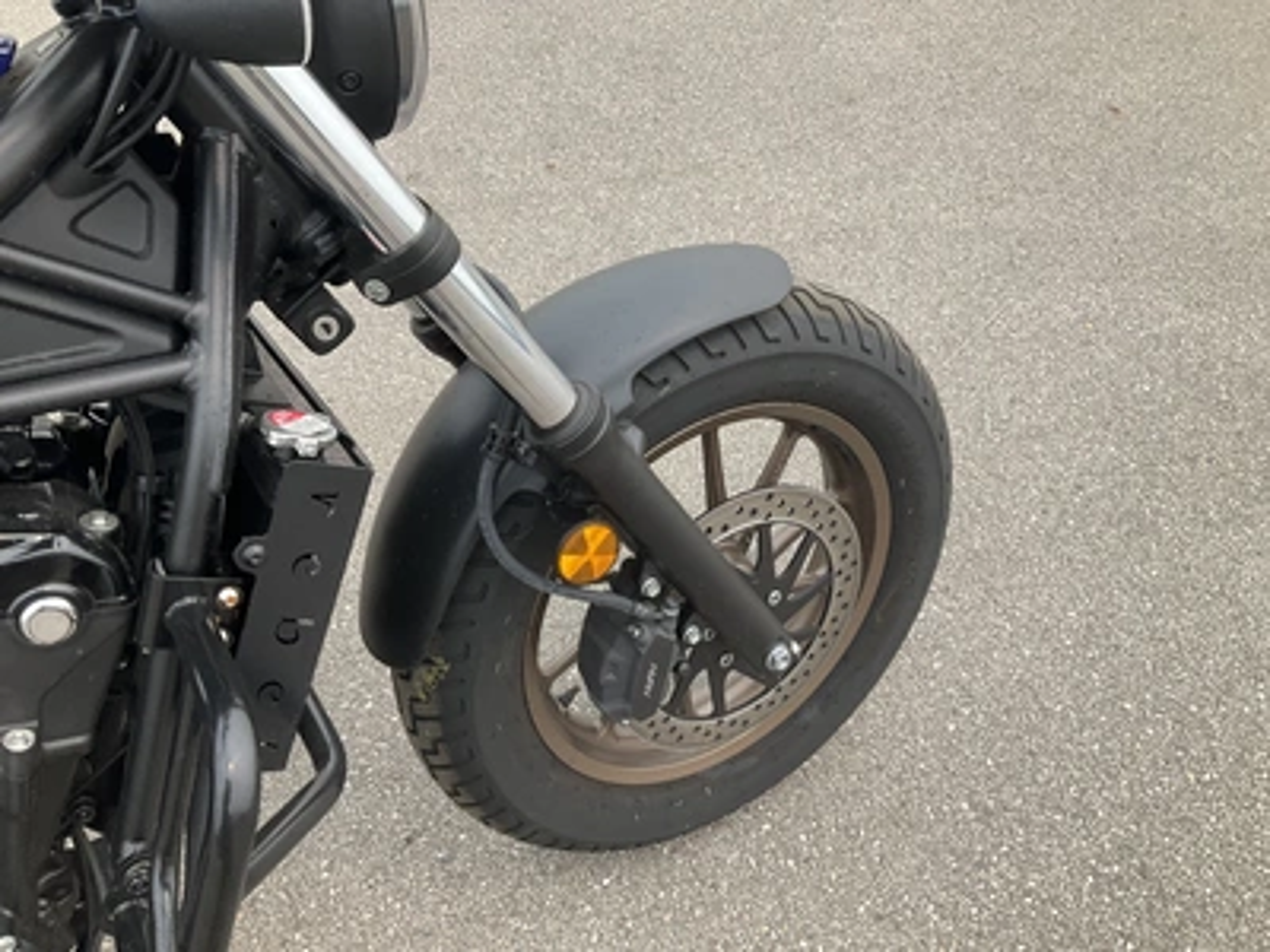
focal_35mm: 29
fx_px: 1064
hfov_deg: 61.7
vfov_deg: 48.2
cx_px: 635
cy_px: 476
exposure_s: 1/606
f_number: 1.8
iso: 25
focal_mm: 3
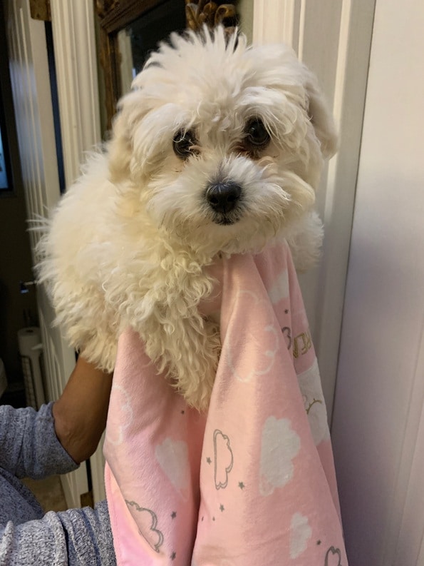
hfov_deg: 53.1
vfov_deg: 67.3
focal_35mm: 26
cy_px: 283
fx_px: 425
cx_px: 212
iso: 320
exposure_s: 1/60
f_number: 1.8
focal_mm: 4.25
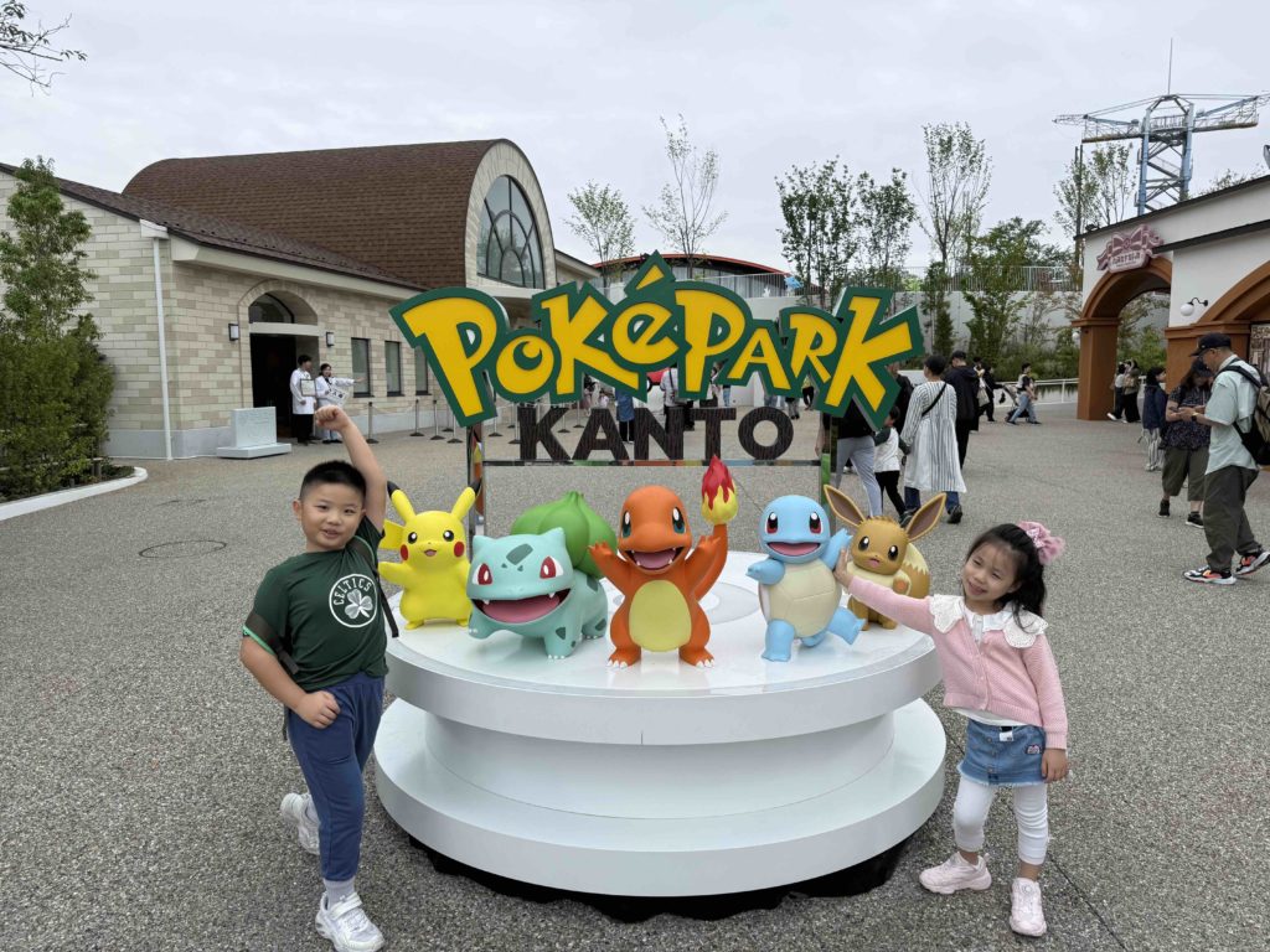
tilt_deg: -6.2
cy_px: 476
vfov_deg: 56.8
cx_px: 635
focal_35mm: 24
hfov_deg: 71.6
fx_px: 881
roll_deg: +0.7
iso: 80
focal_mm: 6.76
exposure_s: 1/1770
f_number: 1.78
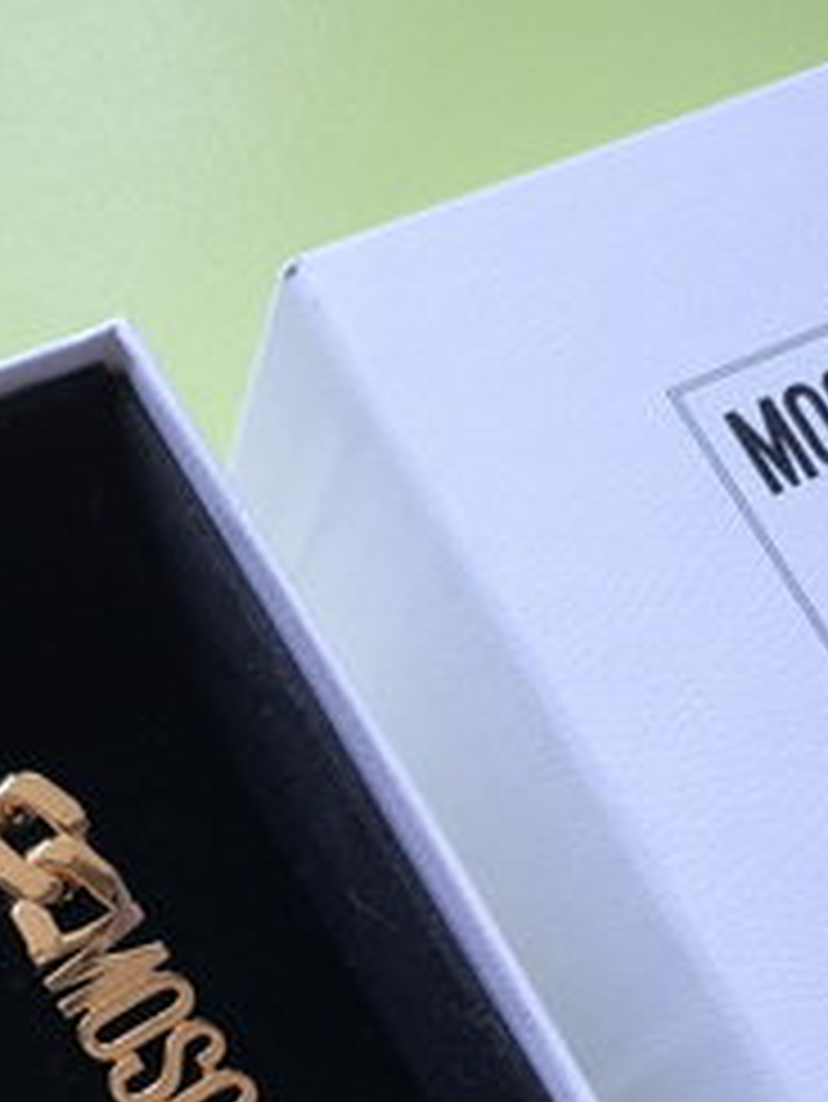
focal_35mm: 53
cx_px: 227
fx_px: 1689
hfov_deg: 27.2
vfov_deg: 33.3
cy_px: 1084
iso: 500
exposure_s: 1/50
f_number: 1.8
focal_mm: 4.25
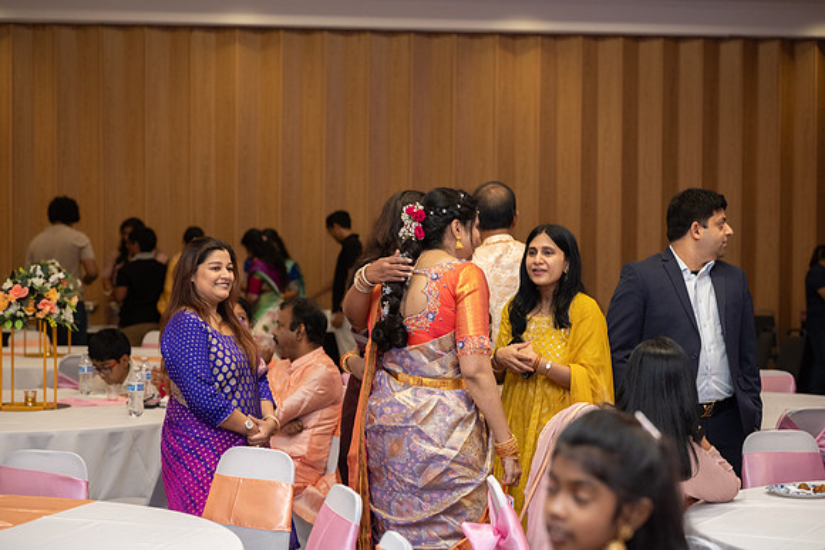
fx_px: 1638
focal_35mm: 71
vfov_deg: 19.1
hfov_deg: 28.3
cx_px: 412
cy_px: 275
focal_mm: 70
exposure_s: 1/160
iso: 1000
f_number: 3.5
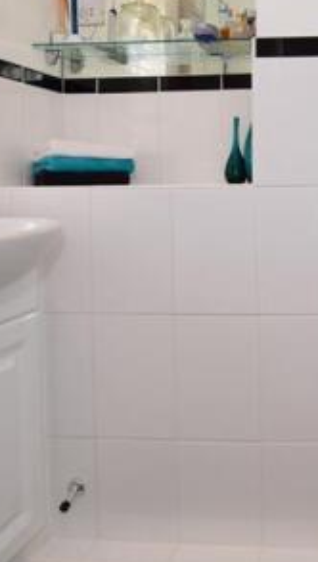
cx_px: 352
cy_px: 179
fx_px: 523
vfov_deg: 55.2
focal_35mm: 35
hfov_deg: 30.2
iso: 400
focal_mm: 10
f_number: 7.1
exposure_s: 1/60
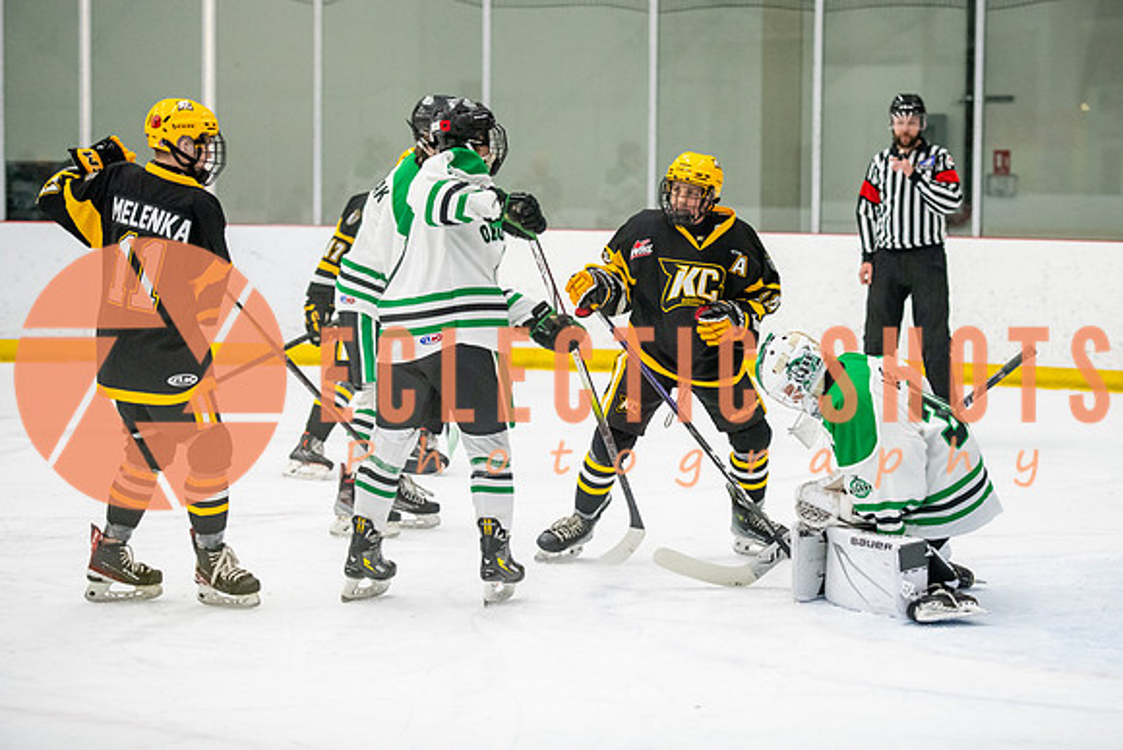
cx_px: 646
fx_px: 3592
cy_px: 318
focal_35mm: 115
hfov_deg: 17.8
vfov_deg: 11.9
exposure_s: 1/800
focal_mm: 100
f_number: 2.8
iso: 4000
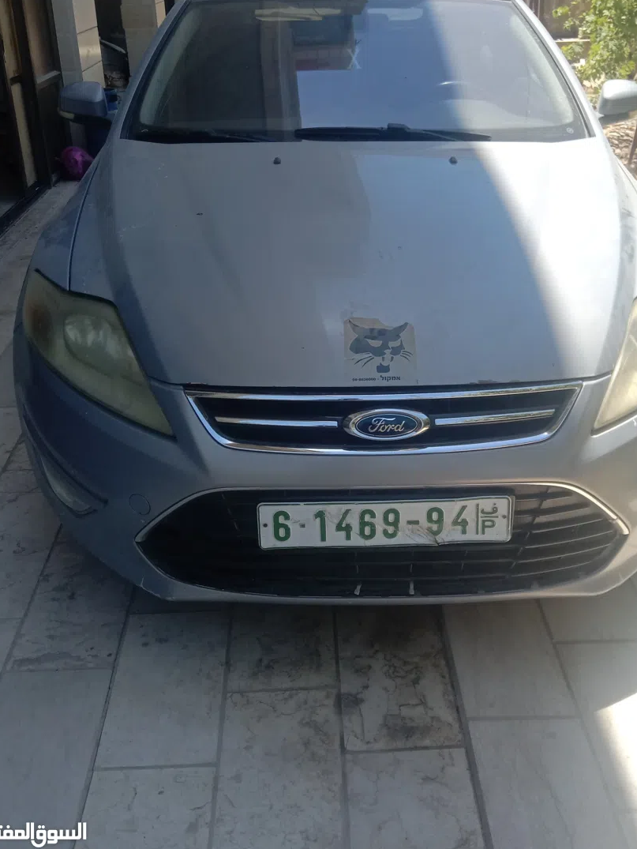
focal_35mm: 33
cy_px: 359
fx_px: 809
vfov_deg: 55.1
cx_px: 357
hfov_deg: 42.9
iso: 101
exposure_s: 1/434
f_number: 2.2
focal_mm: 3.65
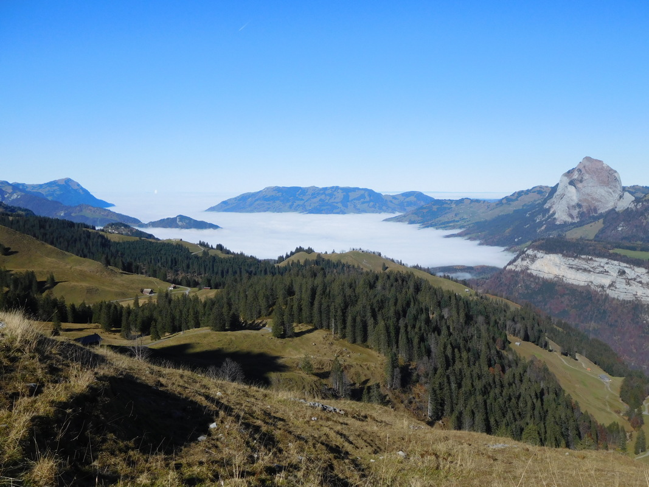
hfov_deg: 56.8
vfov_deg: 44.2
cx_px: 324
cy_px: 244
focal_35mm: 32
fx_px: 600
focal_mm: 5.7
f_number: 7.2
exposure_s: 1/500
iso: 125
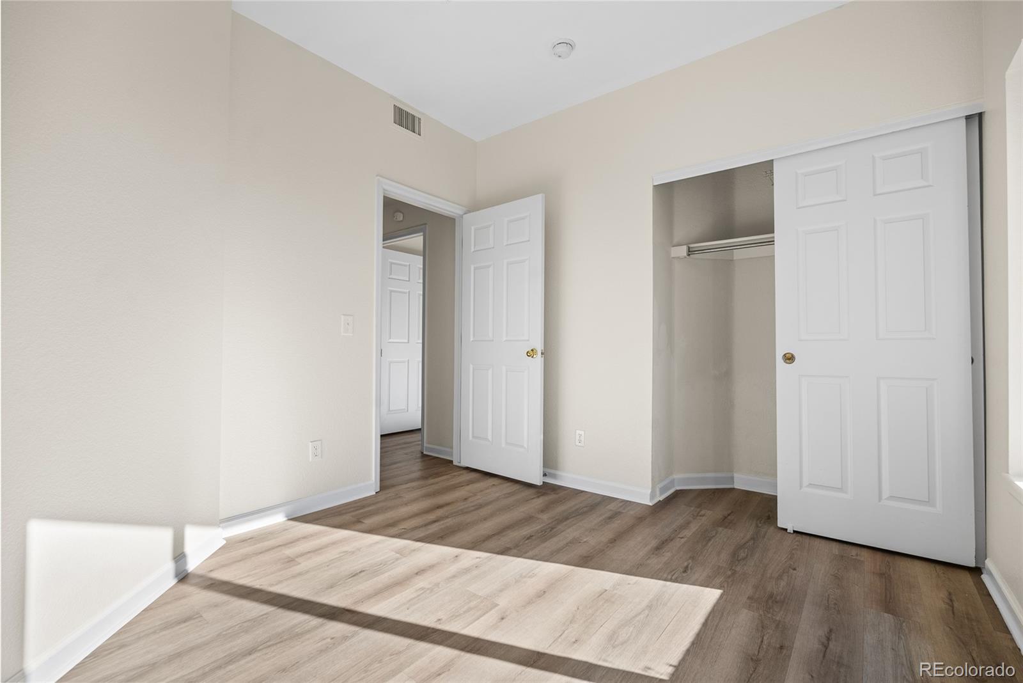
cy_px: 342
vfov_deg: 73.8
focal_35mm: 16
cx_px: 512
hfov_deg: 96.7
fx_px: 455
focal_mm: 16
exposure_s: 1/2000
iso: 200
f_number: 8
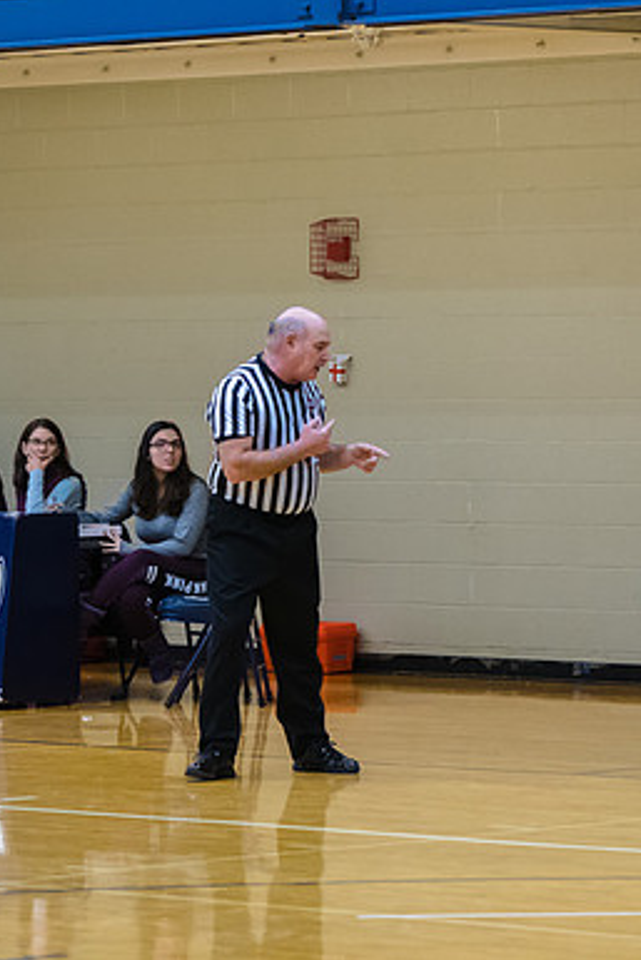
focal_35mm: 208
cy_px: 480
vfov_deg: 9.9
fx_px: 5550
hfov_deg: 6.6
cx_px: 491
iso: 3200
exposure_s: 1/400
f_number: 2.8
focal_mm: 92
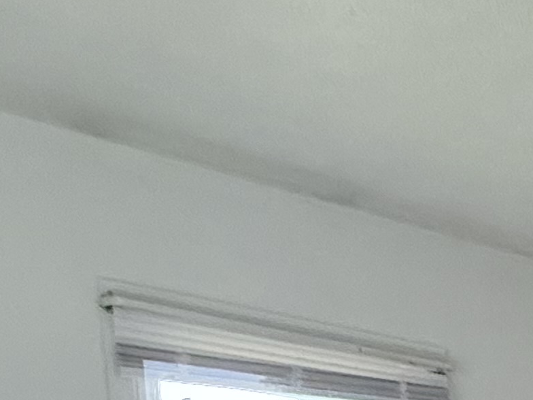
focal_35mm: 72
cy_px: 905
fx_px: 1109
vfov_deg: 14.7
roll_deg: -0.6
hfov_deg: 24.5
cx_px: 637
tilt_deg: -12.9
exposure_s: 1/120
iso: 500
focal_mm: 2.22
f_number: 2.2
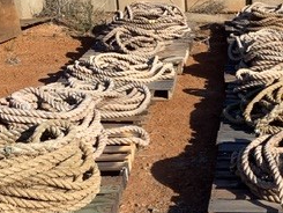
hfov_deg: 23.2
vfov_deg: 18.1
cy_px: 156
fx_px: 663
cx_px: 274
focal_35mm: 81
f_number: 2.4
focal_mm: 3.3
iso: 25
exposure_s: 1/1199
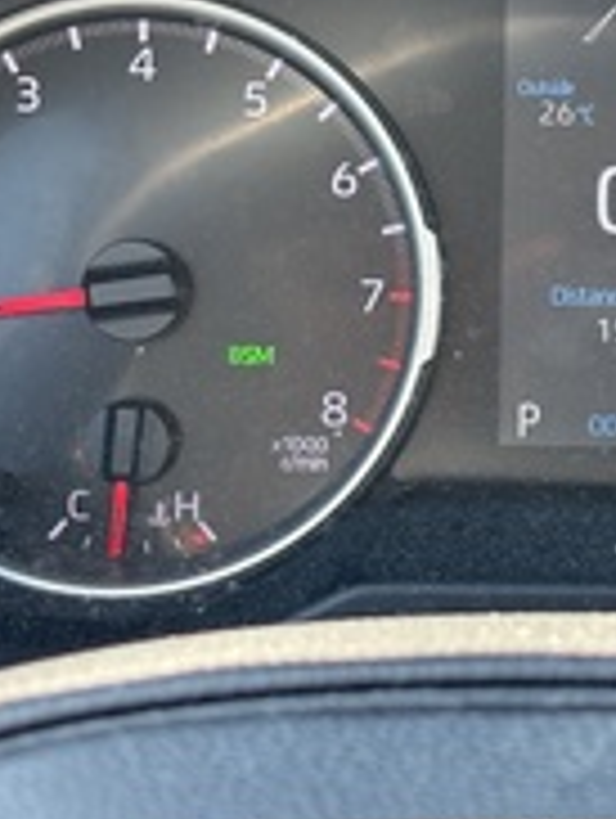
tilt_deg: -25.8
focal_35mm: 120
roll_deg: -3.1
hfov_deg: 12.2
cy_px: 259
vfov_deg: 16.3
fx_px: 2841
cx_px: 638
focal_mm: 5.96
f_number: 1.6
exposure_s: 1/60
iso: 50
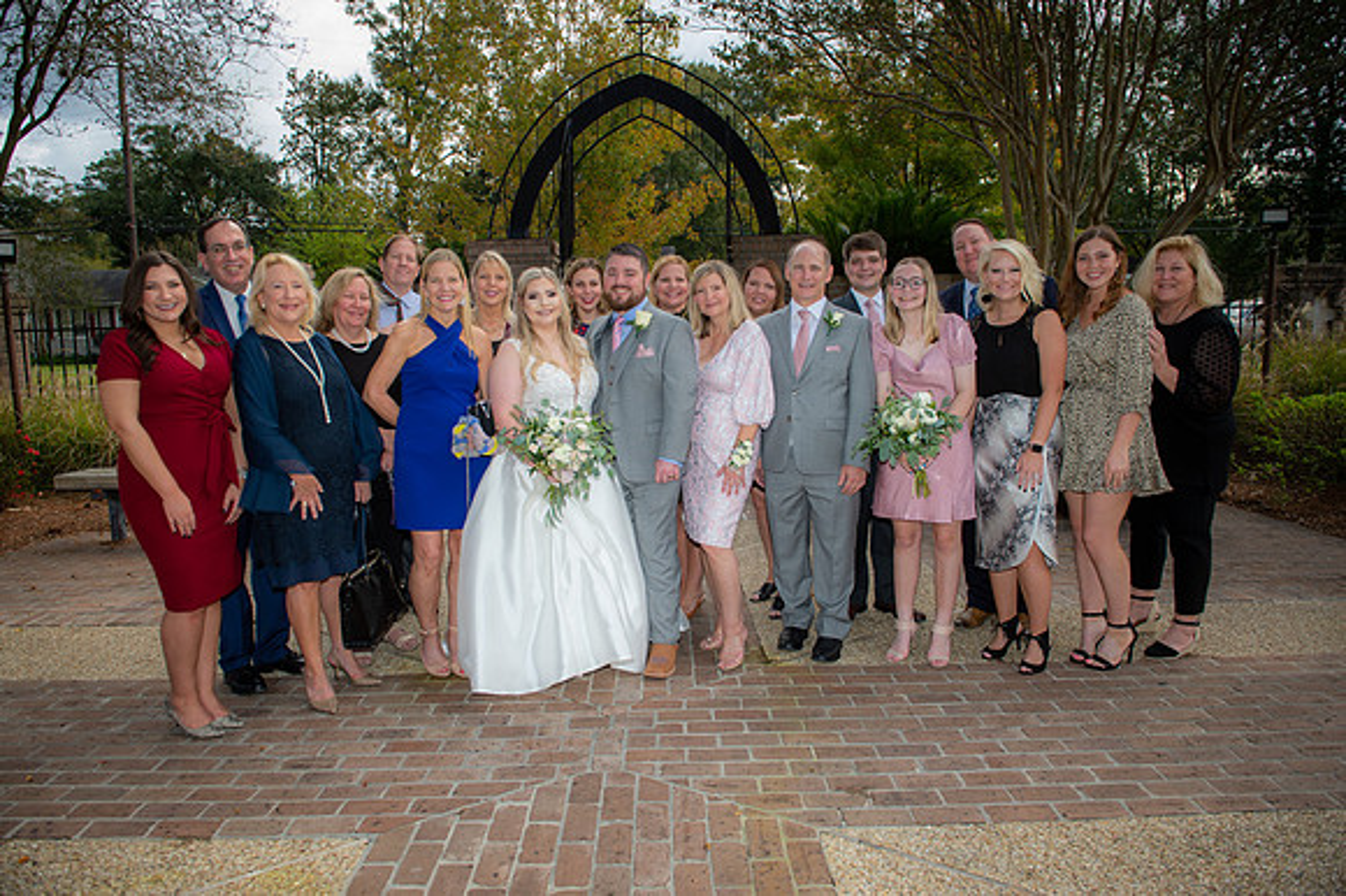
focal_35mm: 24
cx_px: 673
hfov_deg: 73.8
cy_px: 448
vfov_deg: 53.1
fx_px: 897
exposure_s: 1/200
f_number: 5
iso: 125
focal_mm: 24
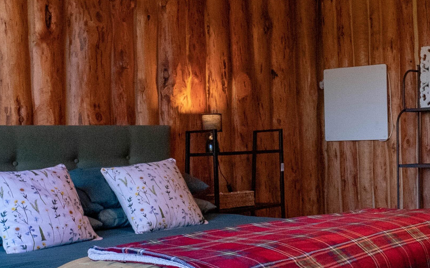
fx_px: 633
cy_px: 161
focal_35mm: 54
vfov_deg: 23.9
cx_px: 356
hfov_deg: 36.0
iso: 1600
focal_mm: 9
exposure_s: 1/160
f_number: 5
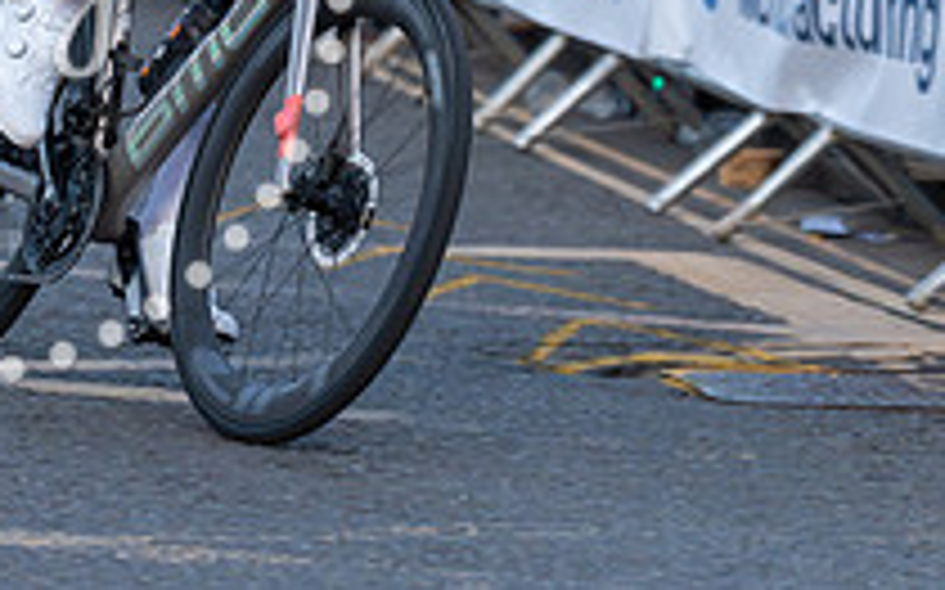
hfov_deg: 5.5
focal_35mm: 385
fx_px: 9910
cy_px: -178
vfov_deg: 3.4
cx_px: 384
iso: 1000
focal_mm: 112
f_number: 3.2
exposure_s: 1/640
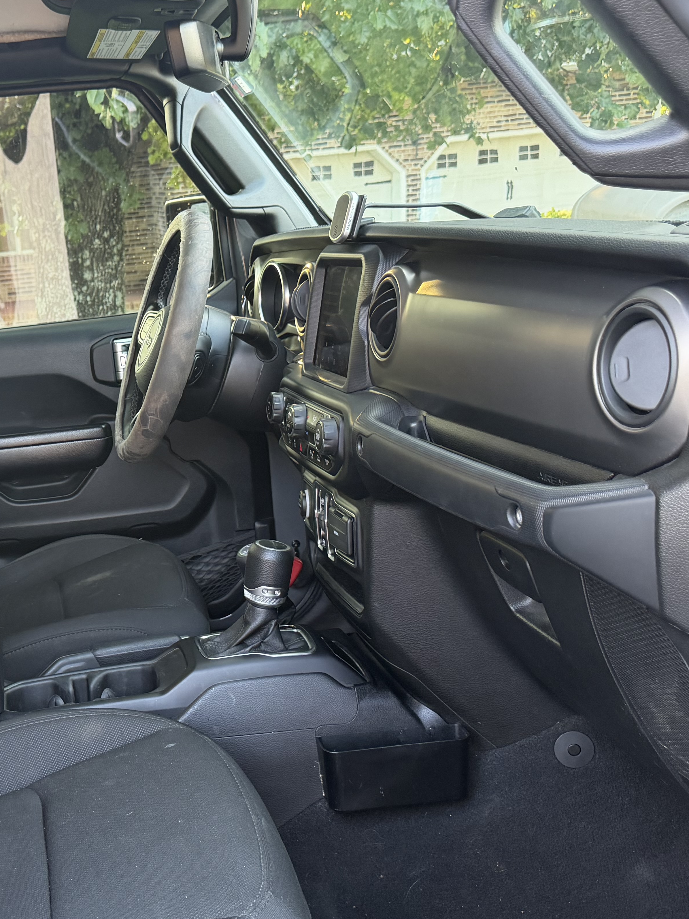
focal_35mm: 43
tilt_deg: -14.6
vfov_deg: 43.8
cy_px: 474
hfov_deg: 32.0
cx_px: 73
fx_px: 1141
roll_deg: +6.2
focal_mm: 6.76
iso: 200
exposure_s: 1/82
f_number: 1.78
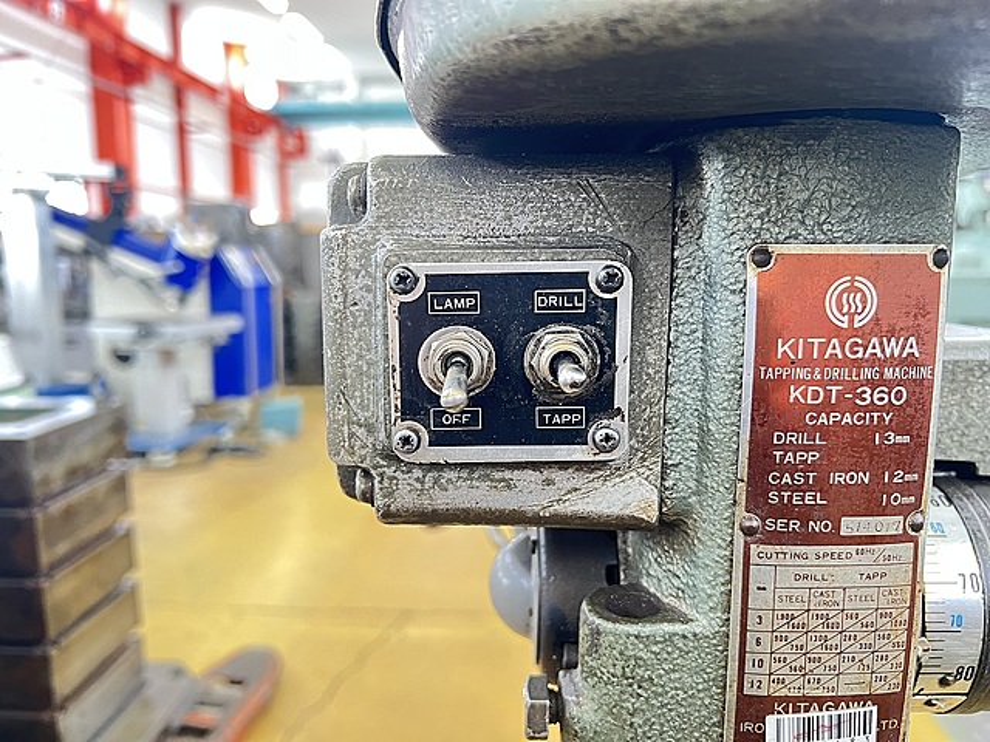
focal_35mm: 26
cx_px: 495
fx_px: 744
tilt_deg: -10.6
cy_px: 371
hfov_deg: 67.3
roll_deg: +0.2
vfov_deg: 53.1
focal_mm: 5.7
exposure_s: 1/60
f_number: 1.5
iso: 320
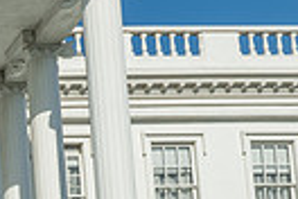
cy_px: 318
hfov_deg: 16.1
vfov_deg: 12.2
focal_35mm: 106
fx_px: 877
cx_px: -252
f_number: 16
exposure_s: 1/200
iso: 200
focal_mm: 24
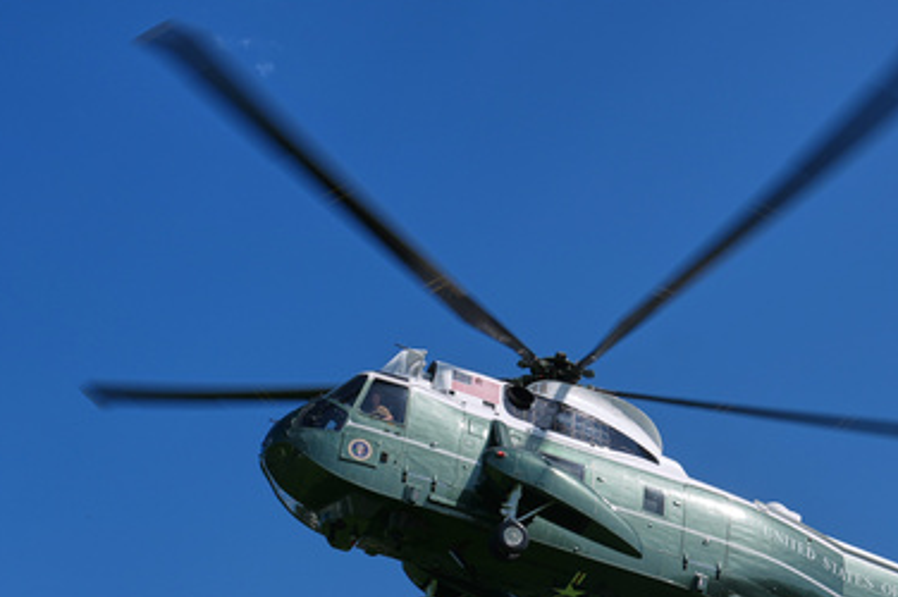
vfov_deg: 16.6
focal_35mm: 79
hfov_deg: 25.5
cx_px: 633
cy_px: 683
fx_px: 1969
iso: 50
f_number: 8
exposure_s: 1/250
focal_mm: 29
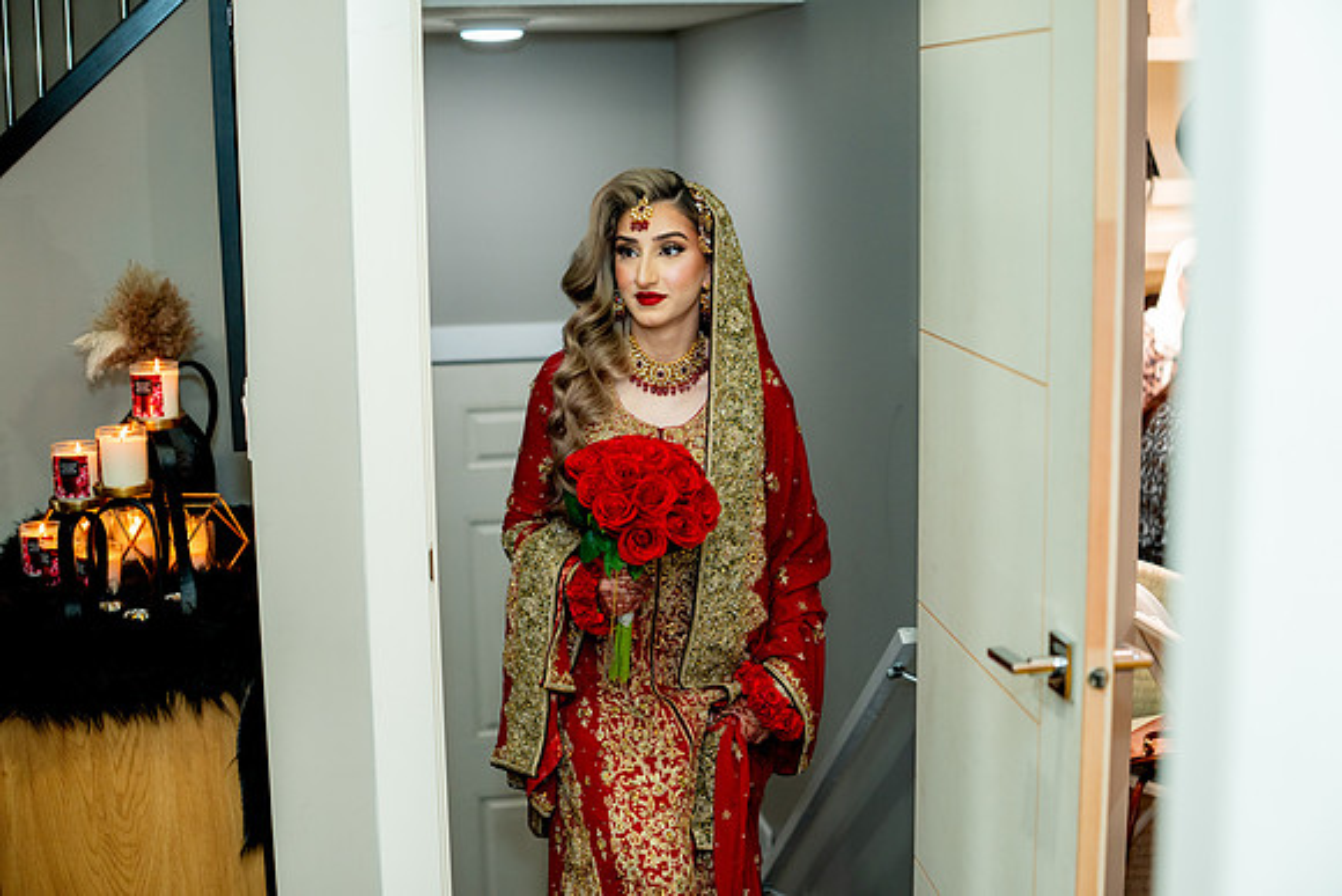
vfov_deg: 27.0
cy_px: 448
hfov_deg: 39.6
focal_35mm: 50
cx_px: 671
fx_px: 1864
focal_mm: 50
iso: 1250
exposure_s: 1/200
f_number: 2
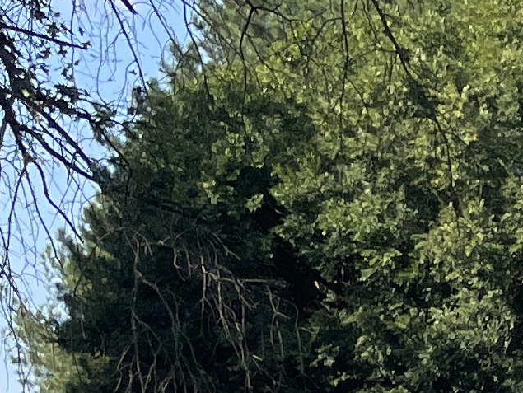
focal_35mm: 165
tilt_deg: -8.2
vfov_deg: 8.1
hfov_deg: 9.8
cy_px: 1056
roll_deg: -0.6
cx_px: 1455
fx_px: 2494
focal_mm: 4.2
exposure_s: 1/2451
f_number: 1.6
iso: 32
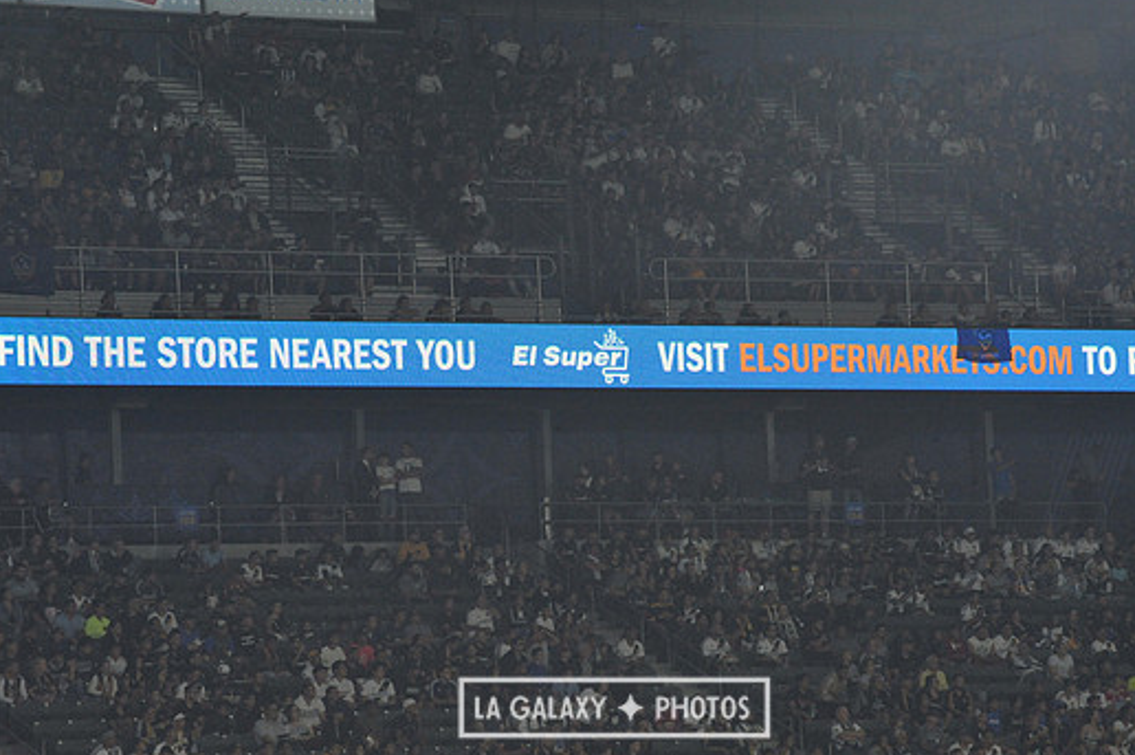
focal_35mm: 225
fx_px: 7087
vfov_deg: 6.1
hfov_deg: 9.2
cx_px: 614
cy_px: 376
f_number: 11
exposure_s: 1/500
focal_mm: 200
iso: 3200
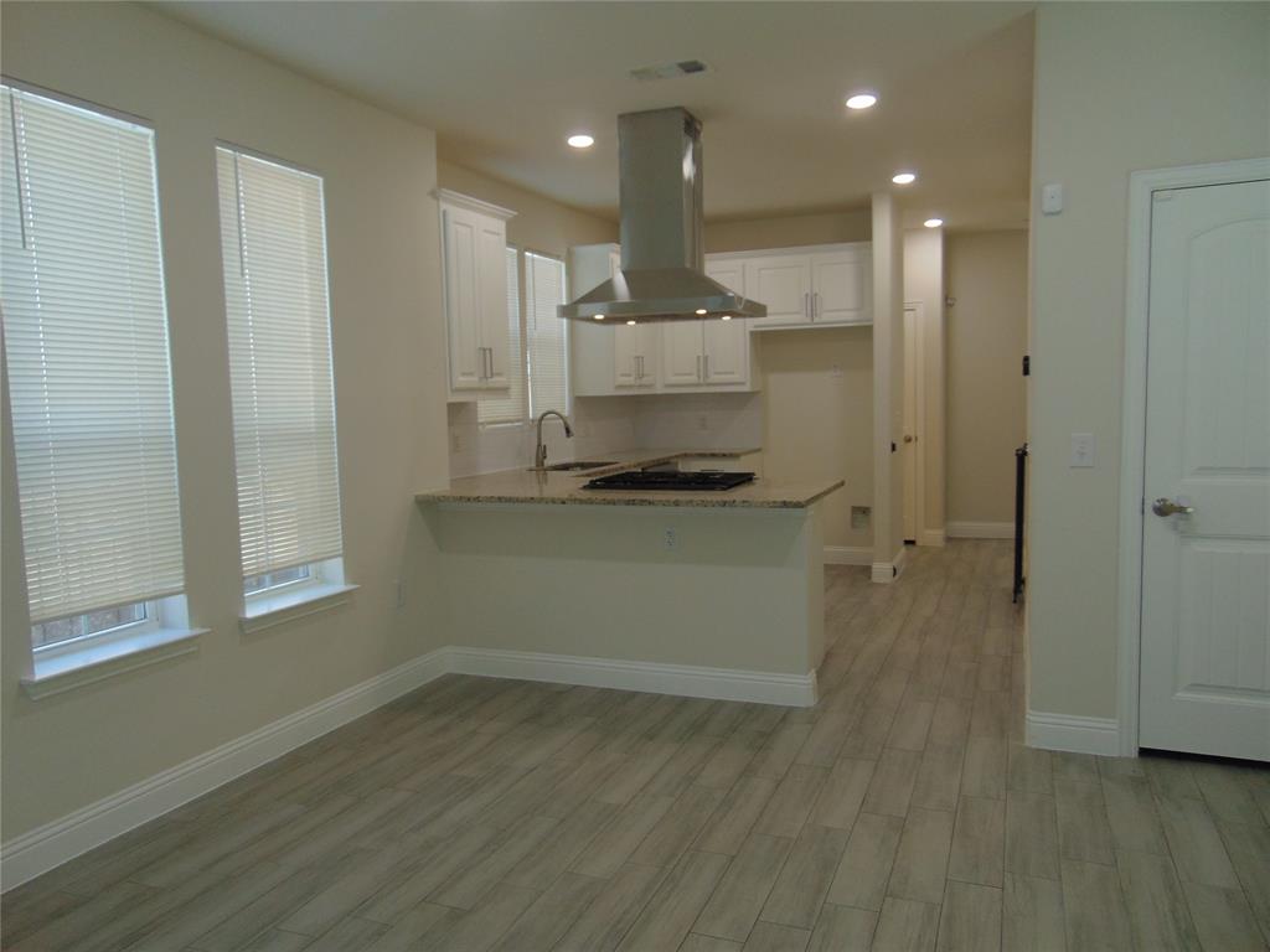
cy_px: 476
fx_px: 917
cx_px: 635
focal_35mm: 25
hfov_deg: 69.4
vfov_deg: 54.9
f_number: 3
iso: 80
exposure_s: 1/40
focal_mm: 4.5
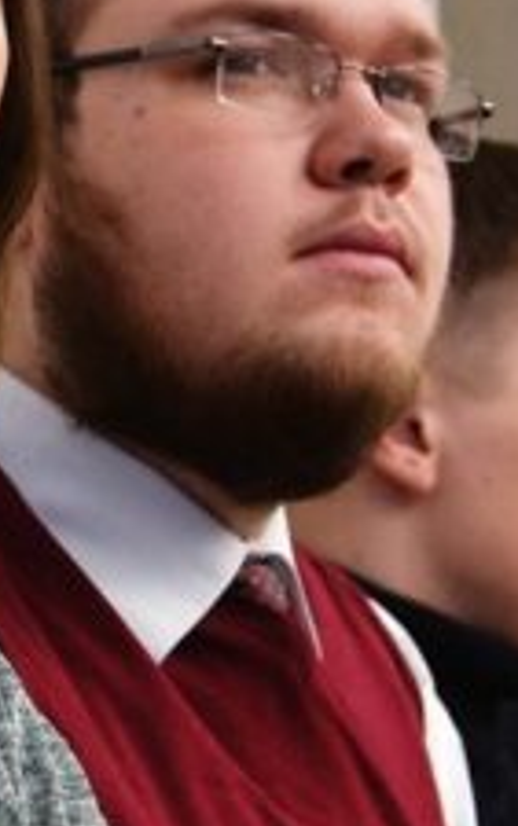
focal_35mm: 332
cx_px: -356
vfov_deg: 6.3
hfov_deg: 3.9
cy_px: 66
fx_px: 7485
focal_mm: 70
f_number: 4.5
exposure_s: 1/60
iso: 400
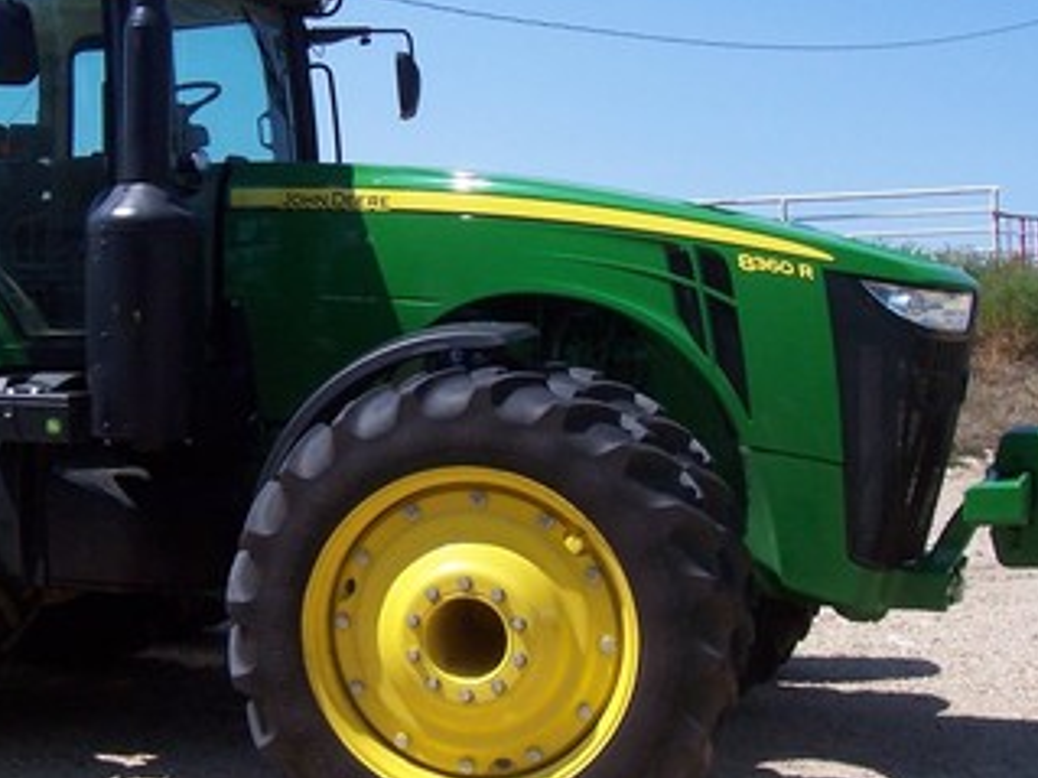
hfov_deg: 32.9
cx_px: 335
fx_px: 1739
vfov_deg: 25.2
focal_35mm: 58
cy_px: 303
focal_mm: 5.6
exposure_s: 1/500
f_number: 5.6
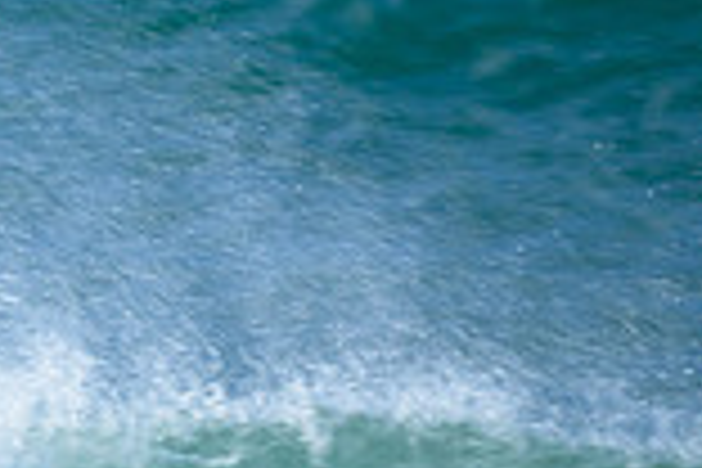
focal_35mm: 3439
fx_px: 67055
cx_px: -579
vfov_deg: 0.4
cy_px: 741
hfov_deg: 0.6
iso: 32
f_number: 6.3
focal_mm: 800
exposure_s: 1/200
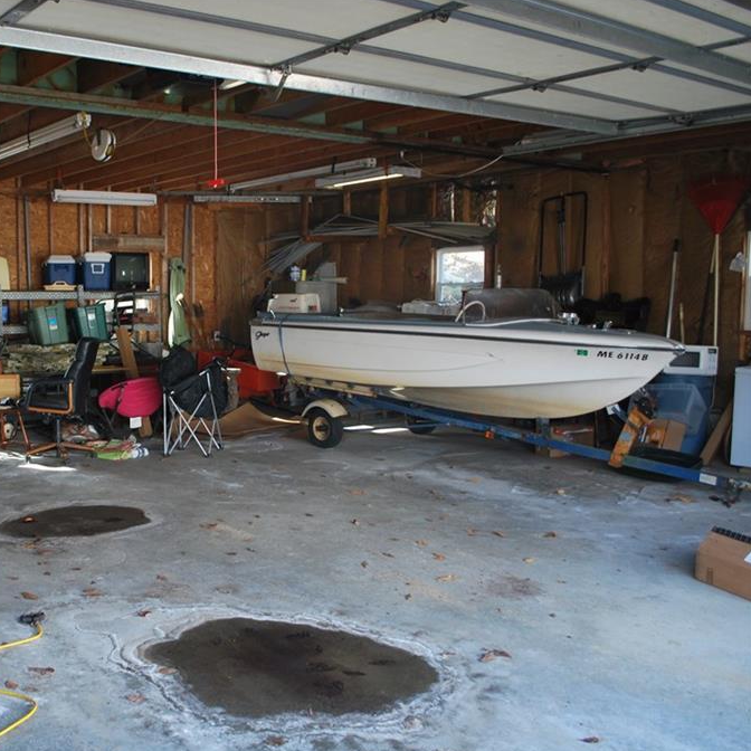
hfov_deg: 45.5
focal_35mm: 35
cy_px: 377
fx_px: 859
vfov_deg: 47.2
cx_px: 181
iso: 200
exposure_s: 1/60
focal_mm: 18
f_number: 4
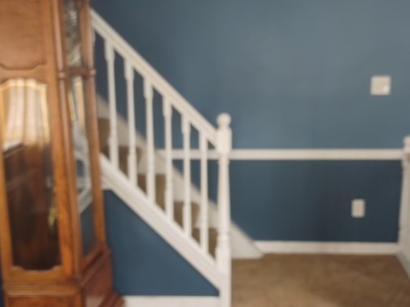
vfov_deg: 28.5
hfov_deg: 37.2
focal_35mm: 51
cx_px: 261
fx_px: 604
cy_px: 187
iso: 650
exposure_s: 1/30
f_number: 1.79
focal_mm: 4.7
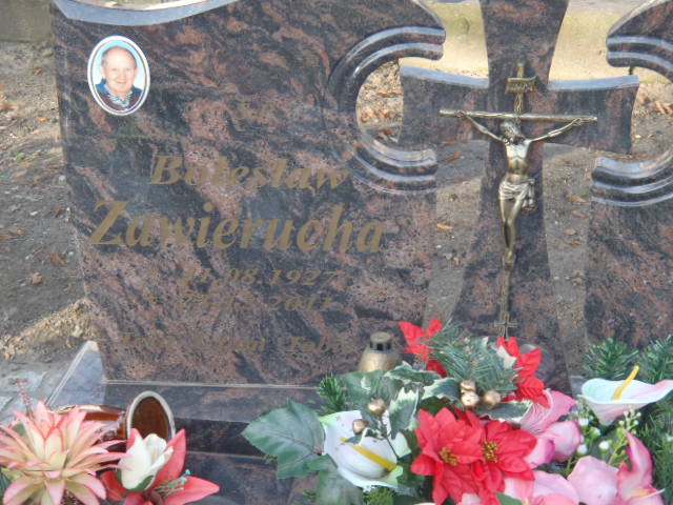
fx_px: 1264
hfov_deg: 29.8
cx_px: 336
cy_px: 252
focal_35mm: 65
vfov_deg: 22.6
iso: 80
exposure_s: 1/60
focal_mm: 11.76
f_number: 4.7
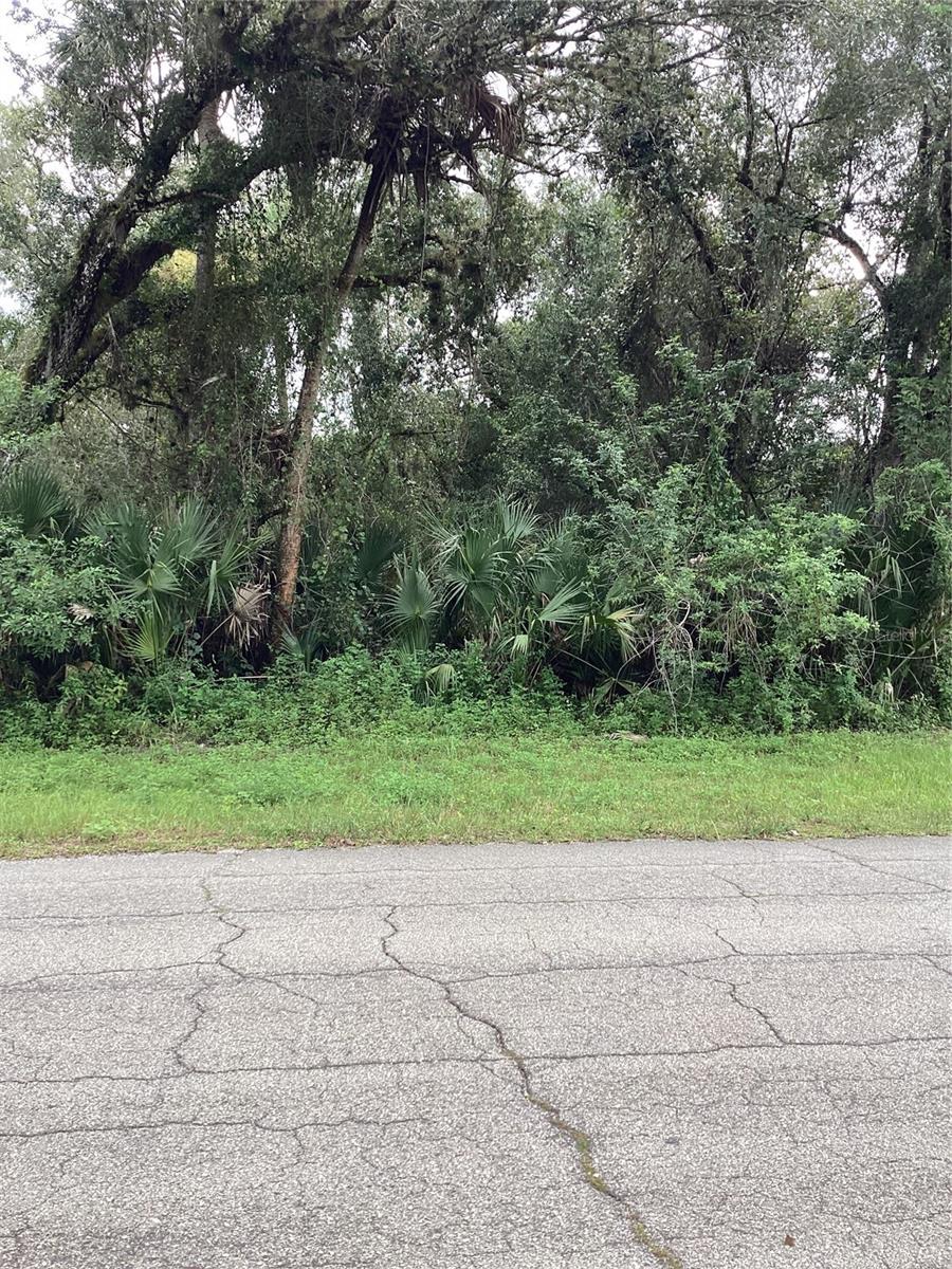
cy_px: 634
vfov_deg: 58.4
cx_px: 476
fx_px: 1137
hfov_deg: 45.4
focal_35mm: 31
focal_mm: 3.3
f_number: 2.4
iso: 25
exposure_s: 1/165
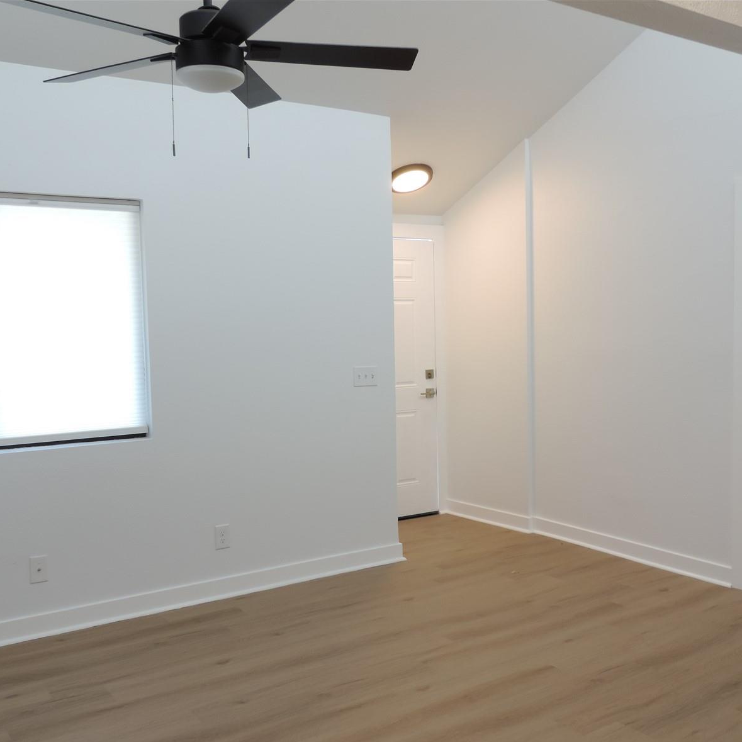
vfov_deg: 46.0
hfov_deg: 46.0
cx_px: 411
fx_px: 873
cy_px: 377
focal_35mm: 36
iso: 110
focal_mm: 5.3
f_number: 3.1
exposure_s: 1/30
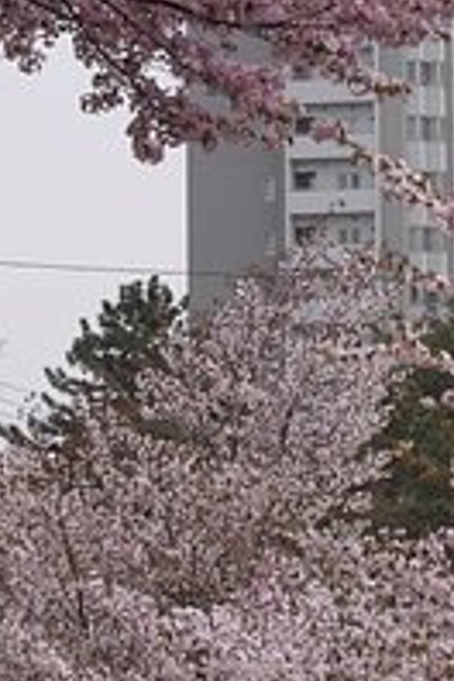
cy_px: 96
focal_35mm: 243
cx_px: 26
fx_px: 4596
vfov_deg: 8.4
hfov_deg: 5.6
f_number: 8
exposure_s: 1/200
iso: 100
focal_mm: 55
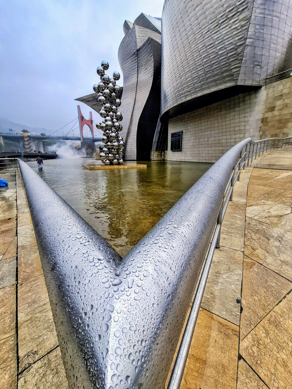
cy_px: 194
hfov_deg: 89.9
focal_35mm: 13
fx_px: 146
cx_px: 146
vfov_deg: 106.2
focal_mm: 1.74
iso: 40
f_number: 2.2
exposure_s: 1/1062
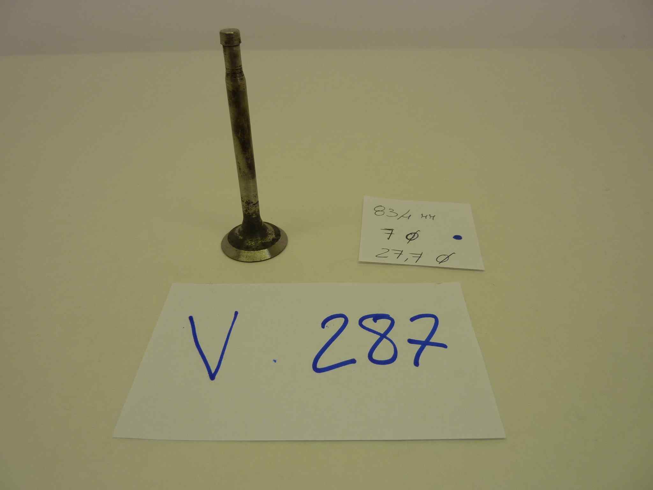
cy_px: 245
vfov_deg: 54.9
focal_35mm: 25
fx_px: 472
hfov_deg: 69.4
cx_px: 326
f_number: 3.3
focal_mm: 4.1
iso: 80
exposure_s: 1/80
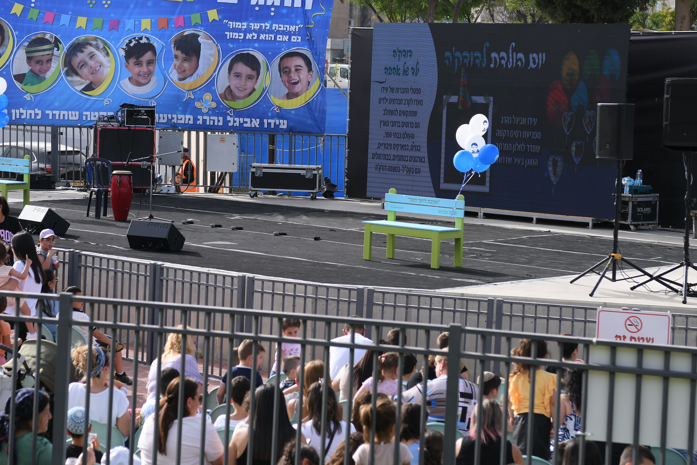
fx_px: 1839
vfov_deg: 14.4
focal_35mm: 95
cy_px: 174
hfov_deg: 21.4
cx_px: 247
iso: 100
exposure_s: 1/500
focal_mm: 58
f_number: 4
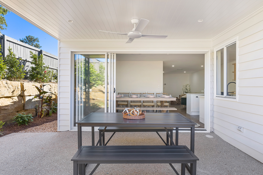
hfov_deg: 81.2
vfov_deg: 59.6
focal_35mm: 21
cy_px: 88
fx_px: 153
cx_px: 132
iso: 400
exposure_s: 1/40
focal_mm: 21
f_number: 8
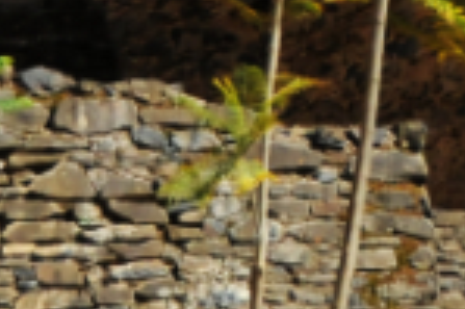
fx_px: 4684
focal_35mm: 363
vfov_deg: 3.7
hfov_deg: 5.5
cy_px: -428
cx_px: 999
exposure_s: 1/4000
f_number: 4.2
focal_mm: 36
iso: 800
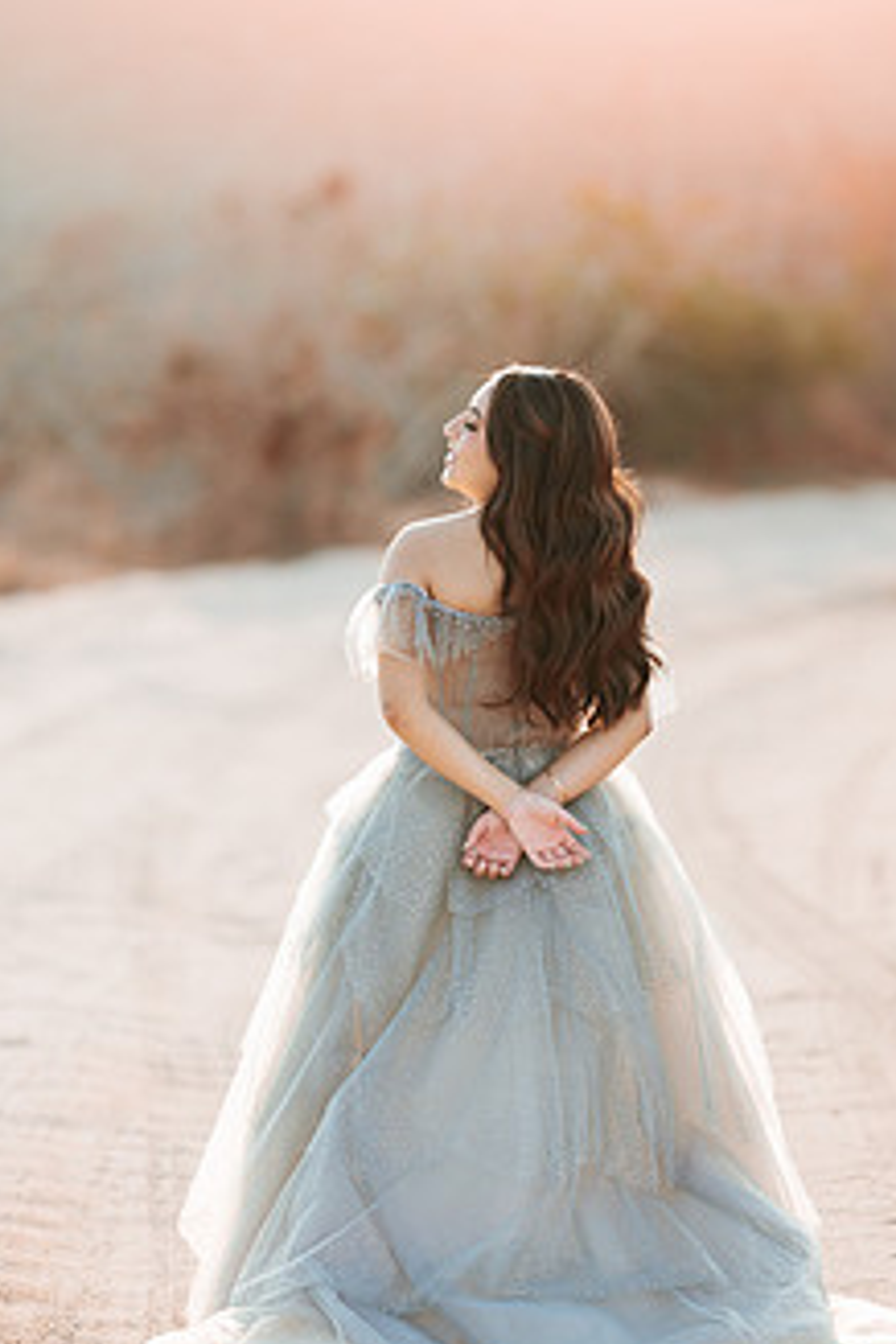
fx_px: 6943
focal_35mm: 186
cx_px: 403
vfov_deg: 11.1
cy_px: 785
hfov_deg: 7.4
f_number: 1.8
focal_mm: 135
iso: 100
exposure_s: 1/2000
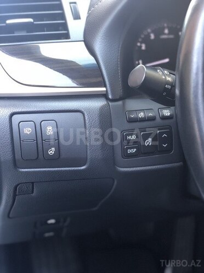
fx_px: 409
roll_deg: +1.3
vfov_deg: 36.8
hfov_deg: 28.0
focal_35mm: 52
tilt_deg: -18.9
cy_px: 136
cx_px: 102
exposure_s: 1/60
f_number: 2.4
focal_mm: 6
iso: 80
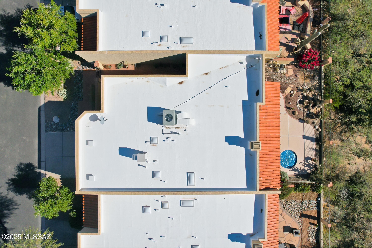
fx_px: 227
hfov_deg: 78.6
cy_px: 124
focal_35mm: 22
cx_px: 186
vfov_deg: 57.2
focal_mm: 8.4
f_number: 2.8
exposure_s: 1/4000
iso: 100
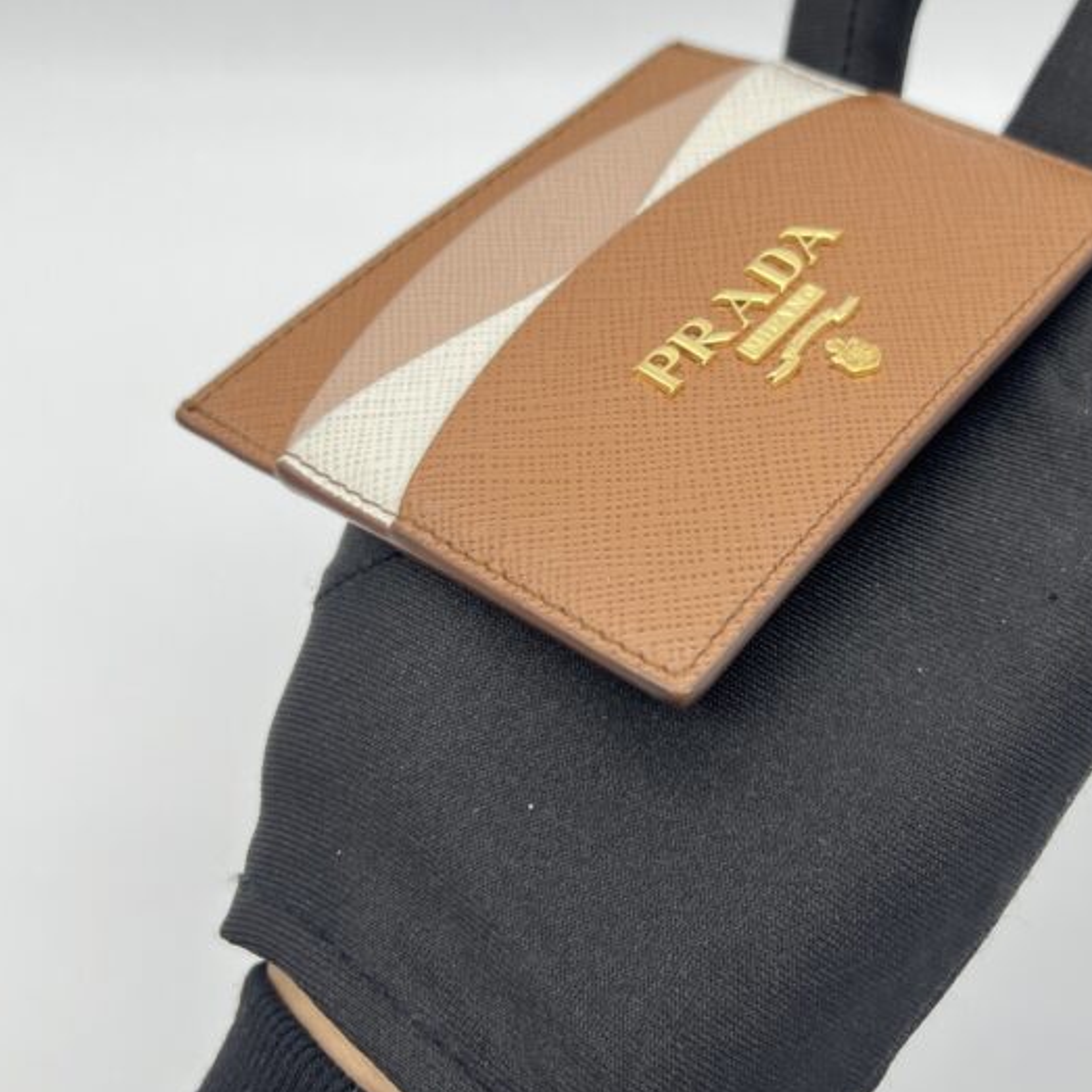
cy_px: 516
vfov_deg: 37.5
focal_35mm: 45
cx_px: 676
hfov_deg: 37.3
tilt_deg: -50.6
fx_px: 1606
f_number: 1.5
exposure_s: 1/100
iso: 40
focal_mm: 5.7
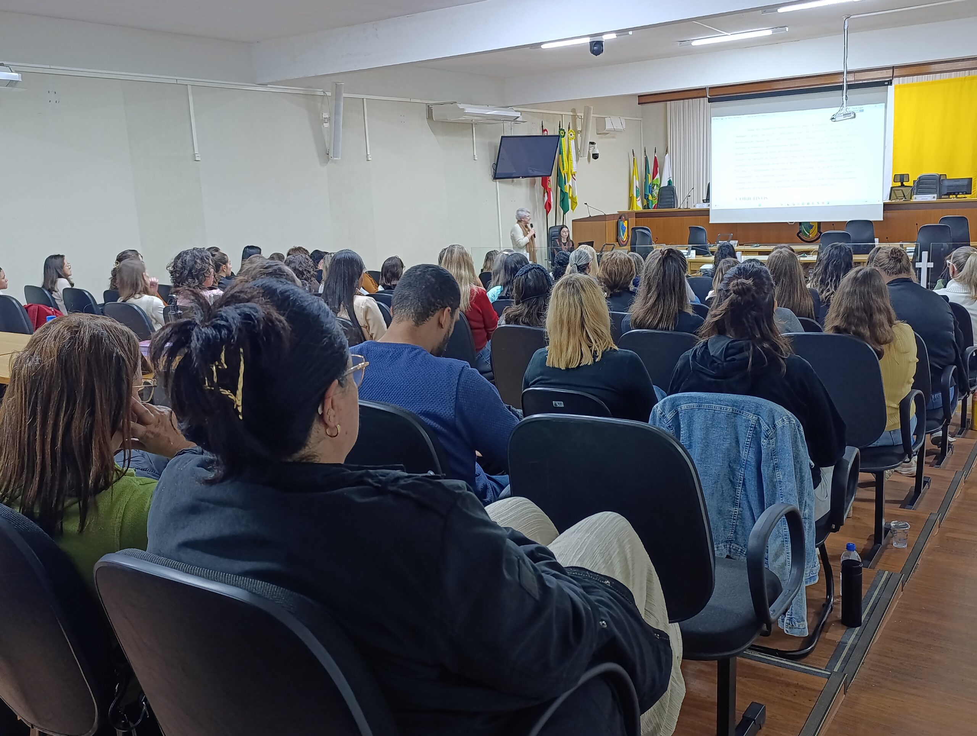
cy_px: 368
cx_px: 488
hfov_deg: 59.9
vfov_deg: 46.9
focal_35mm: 30
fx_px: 848
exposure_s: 1/40
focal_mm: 6.14
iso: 1250
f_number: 1.6
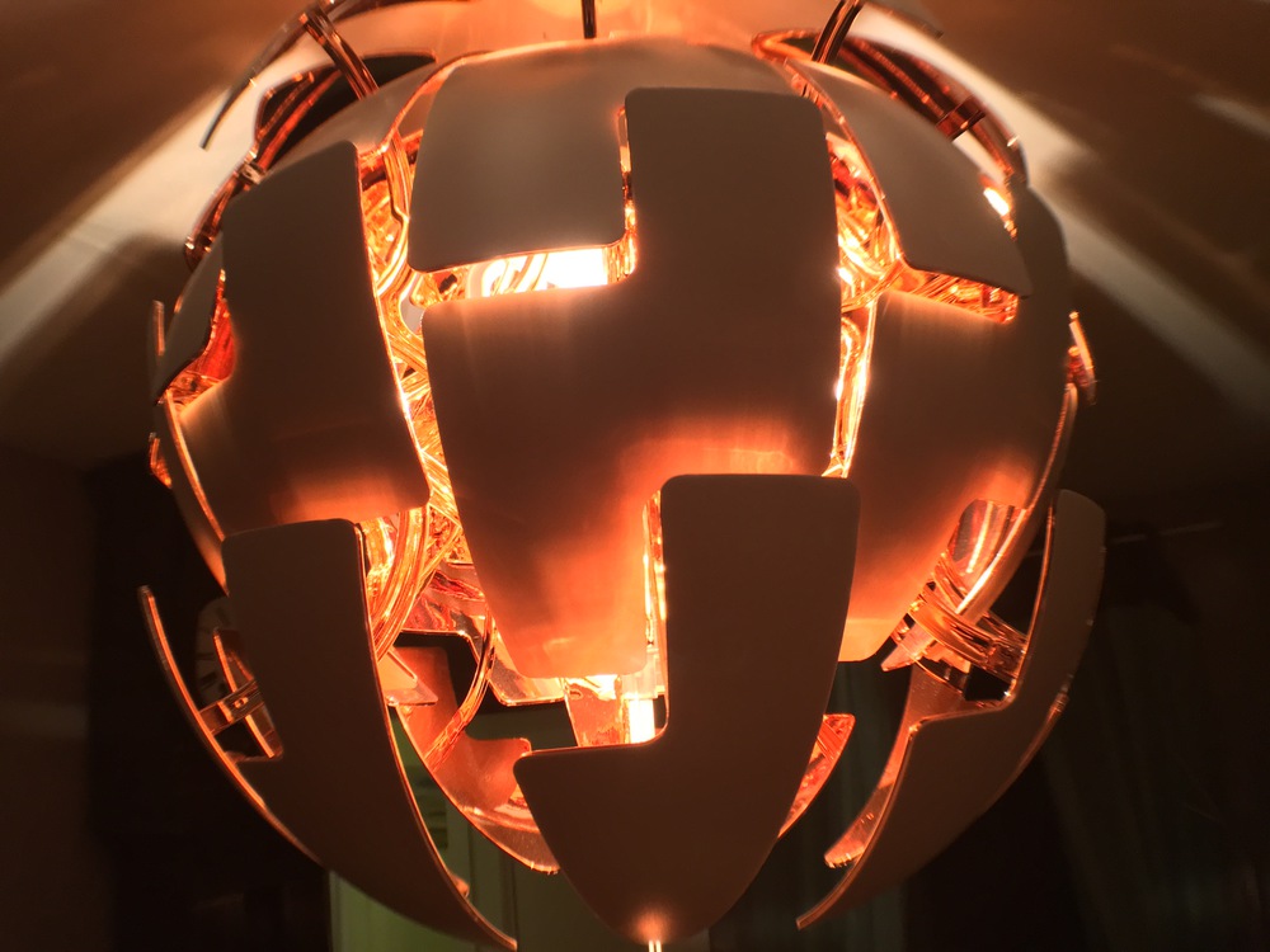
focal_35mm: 29
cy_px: 476
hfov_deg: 61.7
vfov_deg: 48.2
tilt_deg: +18.5
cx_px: 635
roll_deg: +3.1
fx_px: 1064
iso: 200
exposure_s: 1/25
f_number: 2.2
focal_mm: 4.15
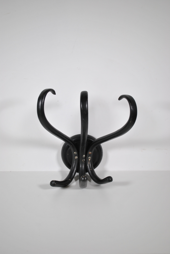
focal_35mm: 44
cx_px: 85
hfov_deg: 30.9
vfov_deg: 44.9
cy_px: 127
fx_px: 307
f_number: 4.5
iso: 200
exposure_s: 1/125
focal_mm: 29
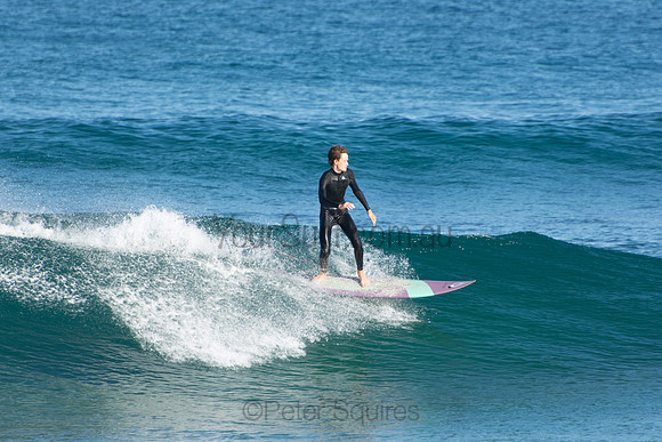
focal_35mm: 600
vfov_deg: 2.3
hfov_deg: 3.4
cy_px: 221
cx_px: 331
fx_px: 11035
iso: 400
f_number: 5.6
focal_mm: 400
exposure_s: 1/1250
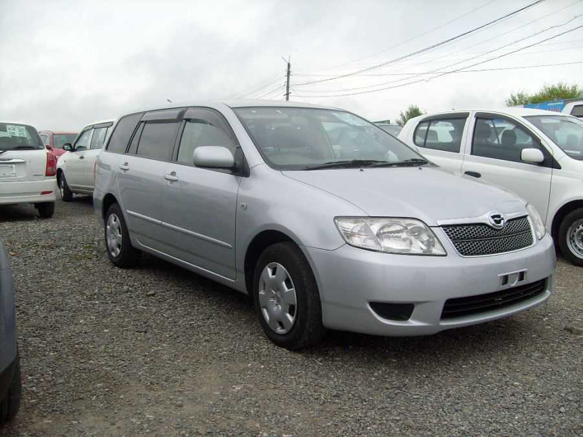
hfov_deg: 52.6
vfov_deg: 40.7
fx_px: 589
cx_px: 292
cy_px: 218
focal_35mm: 35
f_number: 7.1
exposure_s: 1/250
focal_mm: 5.8
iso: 80
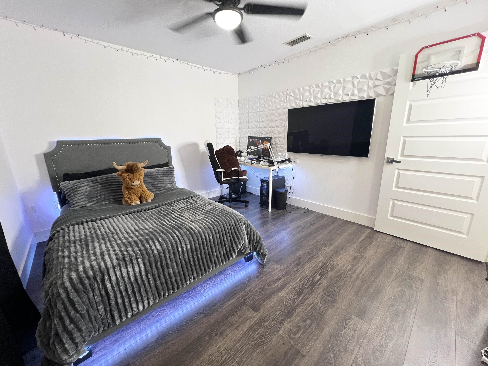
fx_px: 183
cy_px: 183
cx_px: 244
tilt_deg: -14.8
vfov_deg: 89.9
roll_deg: +1.1
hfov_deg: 106.2
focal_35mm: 13
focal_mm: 1.57
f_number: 1.8
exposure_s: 1/60
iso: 250
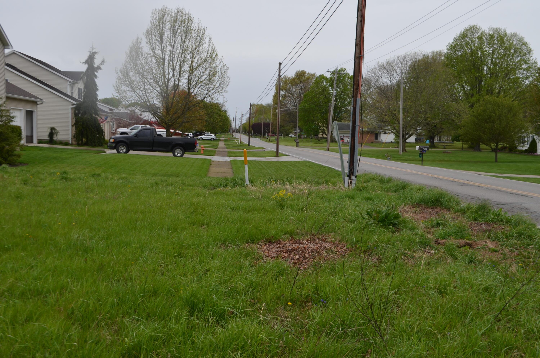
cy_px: 179
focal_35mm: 39
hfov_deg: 49.6
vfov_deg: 34.1
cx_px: 270
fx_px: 584
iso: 200
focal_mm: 26
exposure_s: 1/250
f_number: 8
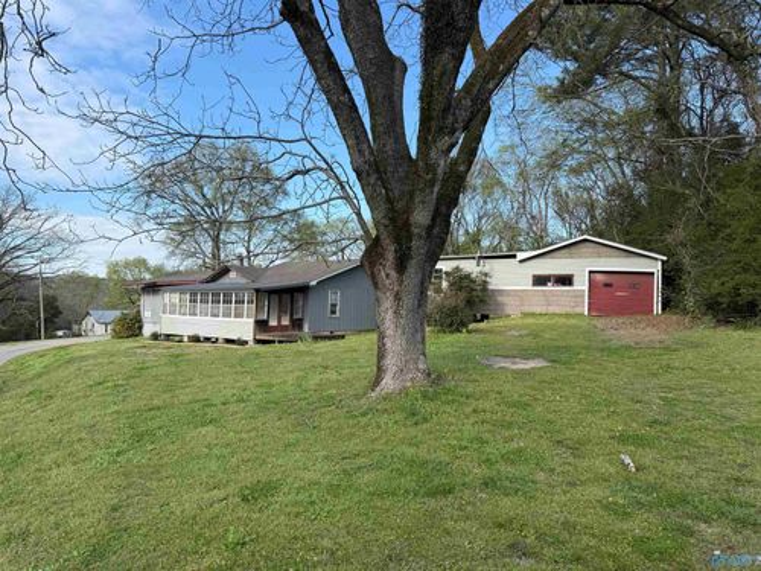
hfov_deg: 71.6
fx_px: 528
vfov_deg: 56.8
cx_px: 380
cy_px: 286
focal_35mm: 24
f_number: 1.78
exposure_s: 1/1653
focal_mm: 6.76
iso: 80
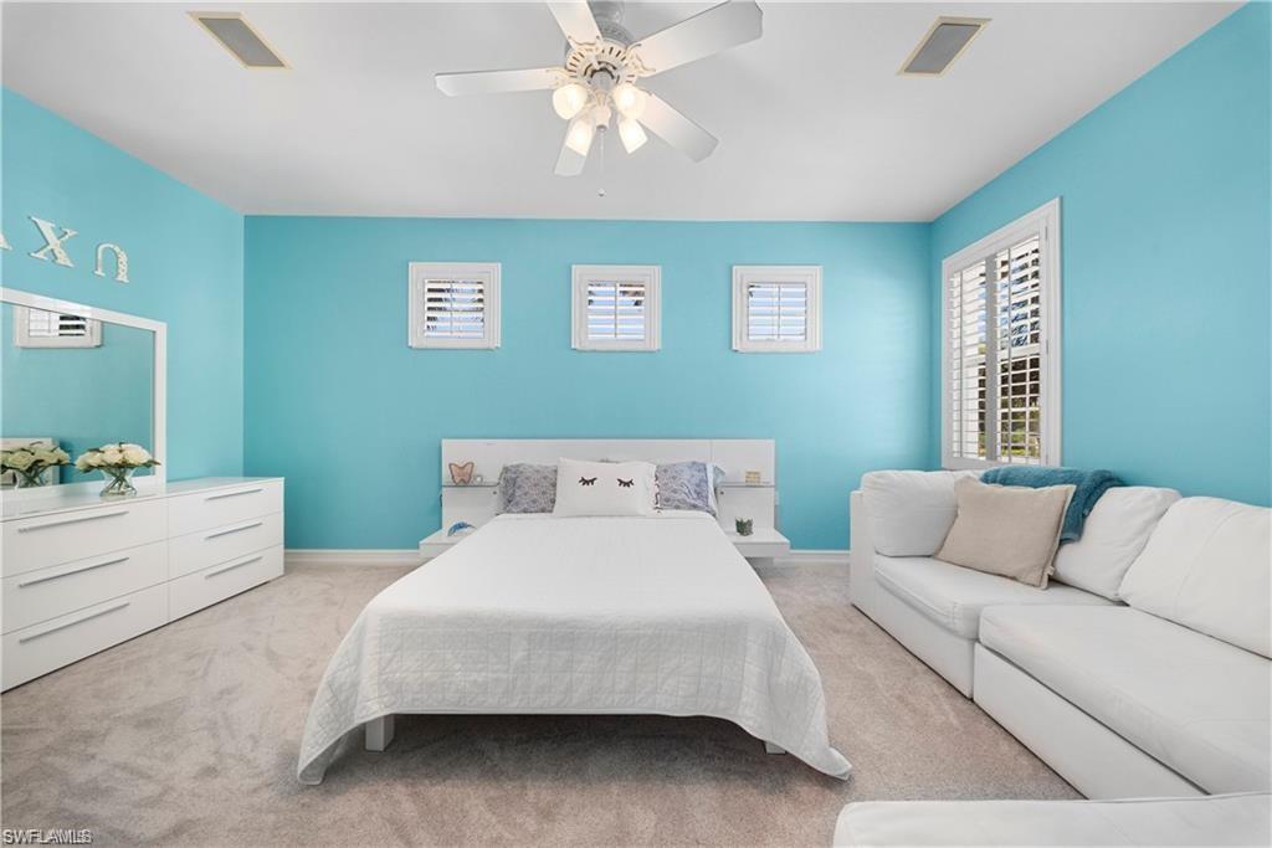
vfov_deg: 90.0
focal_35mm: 12
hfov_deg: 112.6
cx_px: 636
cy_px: 424
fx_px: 424
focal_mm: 12
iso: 2000
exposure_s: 1/25
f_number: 9
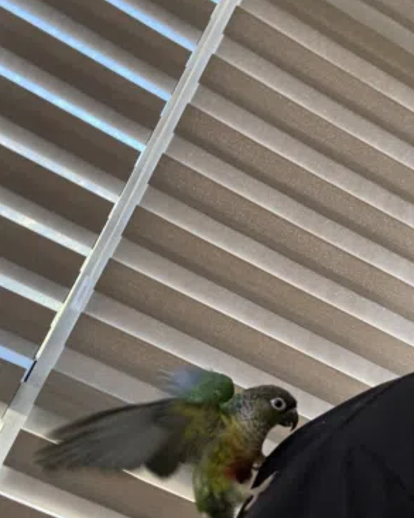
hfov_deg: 45.8
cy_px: 275
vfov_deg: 55.6
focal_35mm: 32
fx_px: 490
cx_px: 211
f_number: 1.9
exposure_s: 1/60
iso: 80
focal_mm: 2.69
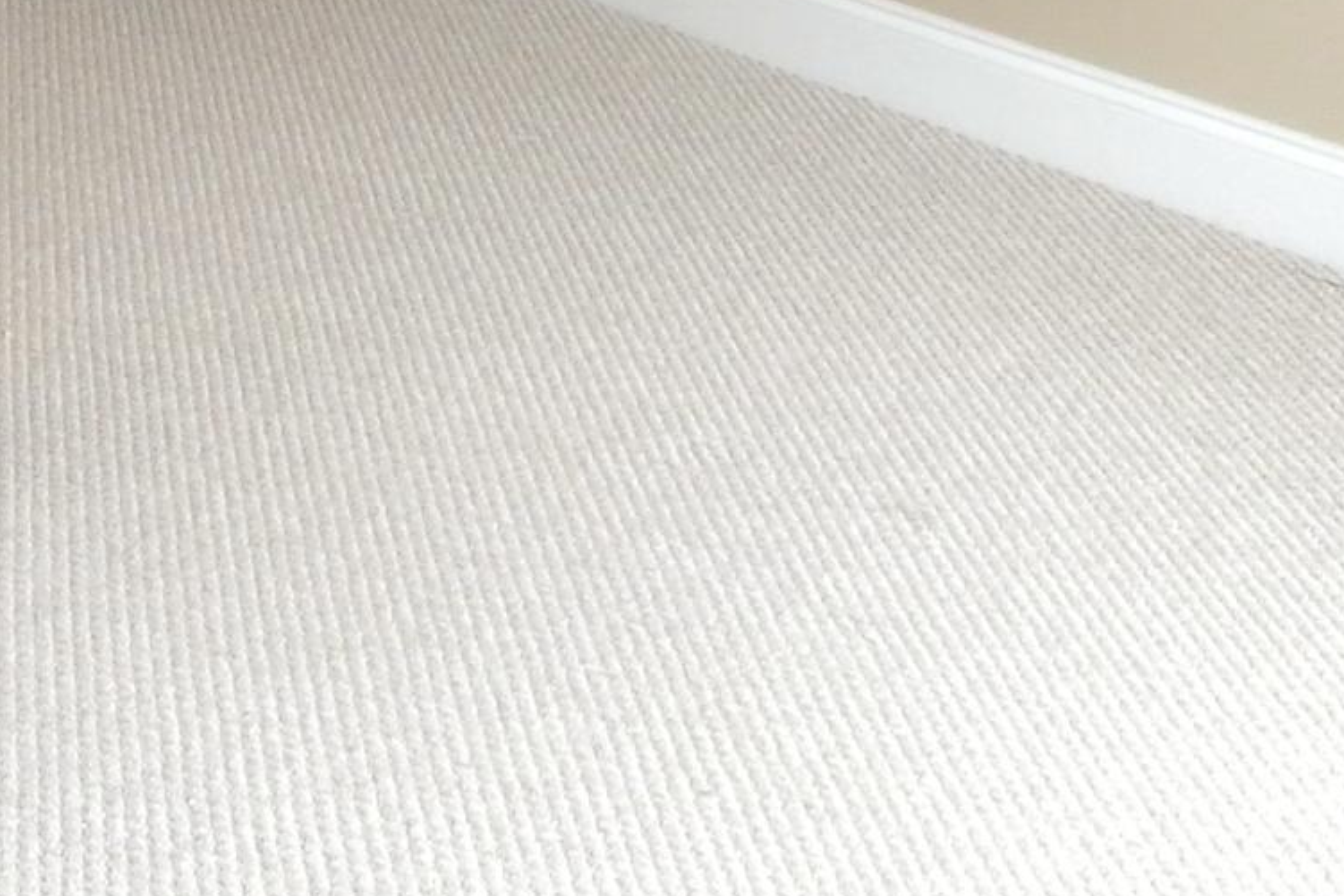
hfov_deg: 23.5
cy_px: -803
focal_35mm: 84
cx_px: 127
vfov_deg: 14.1
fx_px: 3136
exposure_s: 1/80
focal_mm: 8.1
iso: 800
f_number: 4
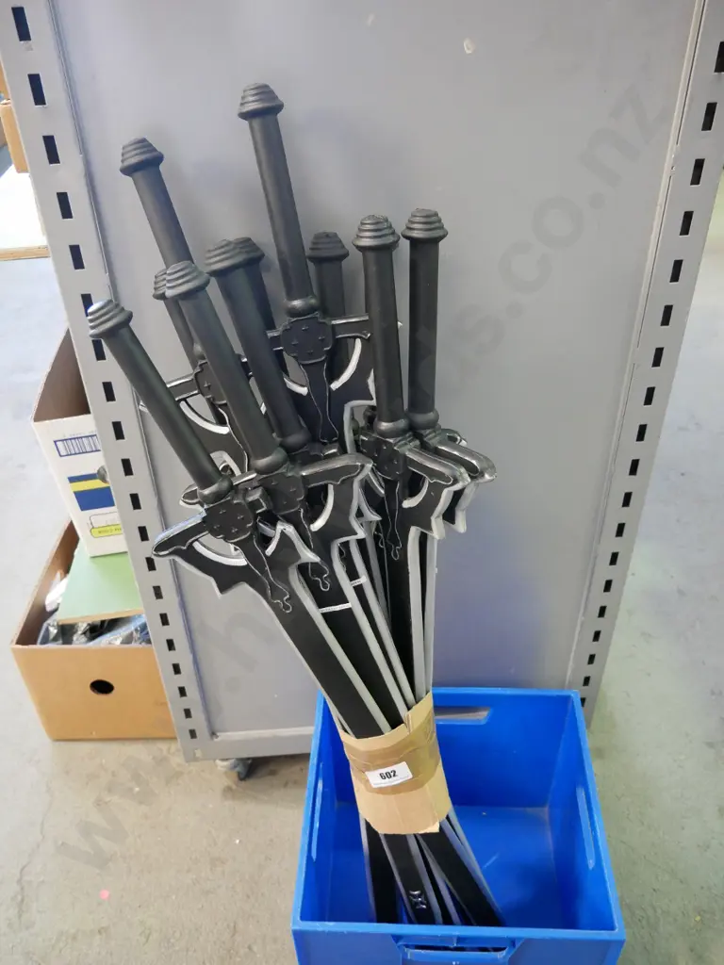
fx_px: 837
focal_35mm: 30
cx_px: 362
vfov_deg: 60.0
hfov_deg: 46.8
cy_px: 482
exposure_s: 1/60
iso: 2000
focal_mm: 15
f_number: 3.7
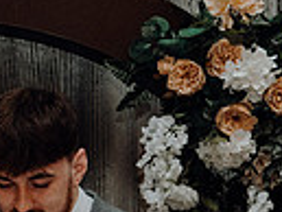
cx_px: -17
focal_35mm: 143
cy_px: 392
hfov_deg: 13.5
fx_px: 1166
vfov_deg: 9.8
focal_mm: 33
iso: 2500
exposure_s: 1/200
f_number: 3.5
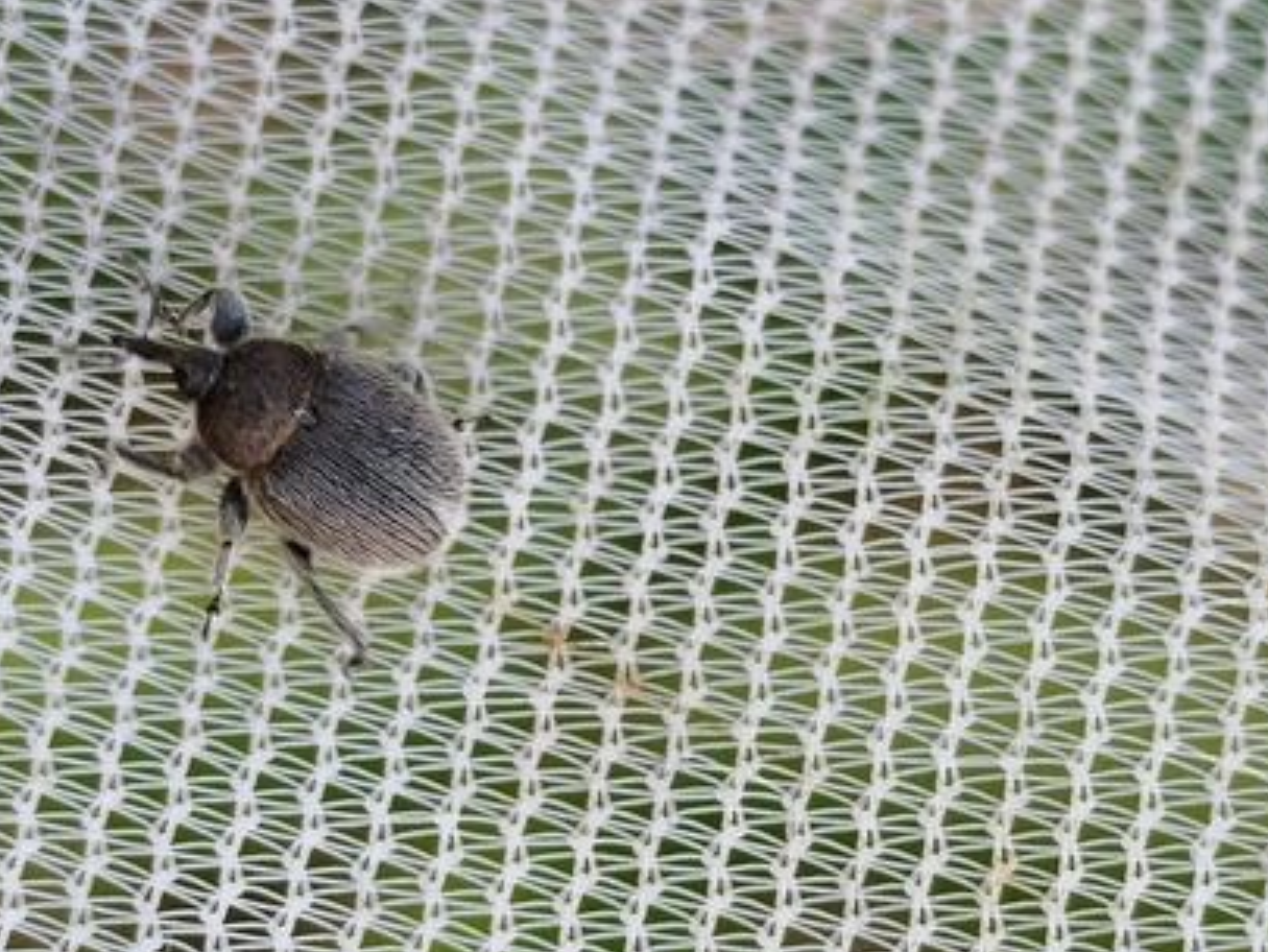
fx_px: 2492
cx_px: 614
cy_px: 595
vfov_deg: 21.6
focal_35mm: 68
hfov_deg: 28.6
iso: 50
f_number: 1.7
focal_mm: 5.31
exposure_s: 1/139
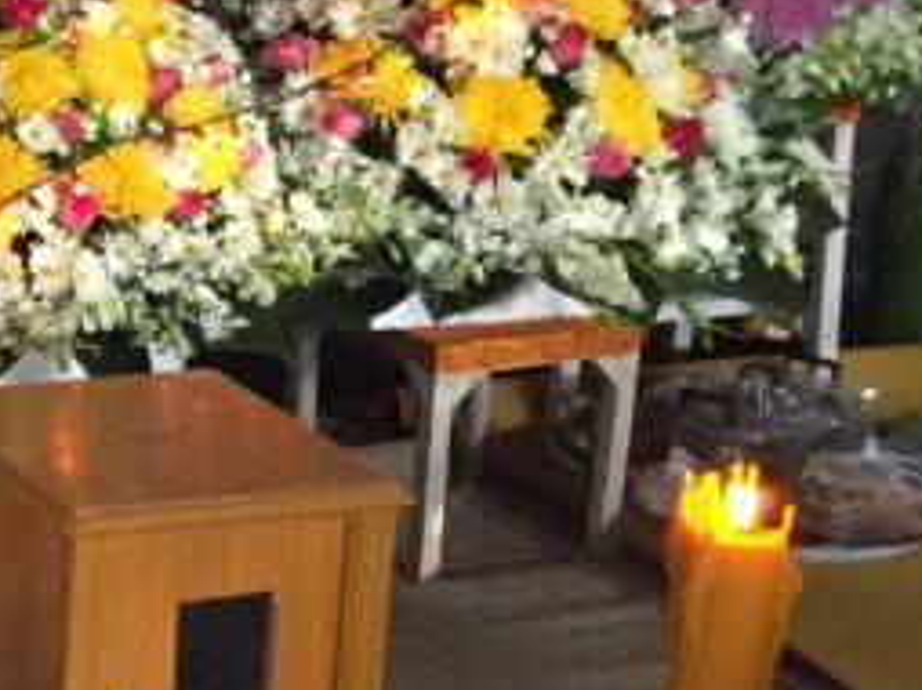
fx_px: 3113
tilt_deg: -13.4
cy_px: 11
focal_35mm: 117
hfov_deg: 14.5
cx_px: -824
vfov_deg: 12.5
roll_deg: -1.3
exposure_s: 1/25
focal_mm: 4.15
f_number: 2.2
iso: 250
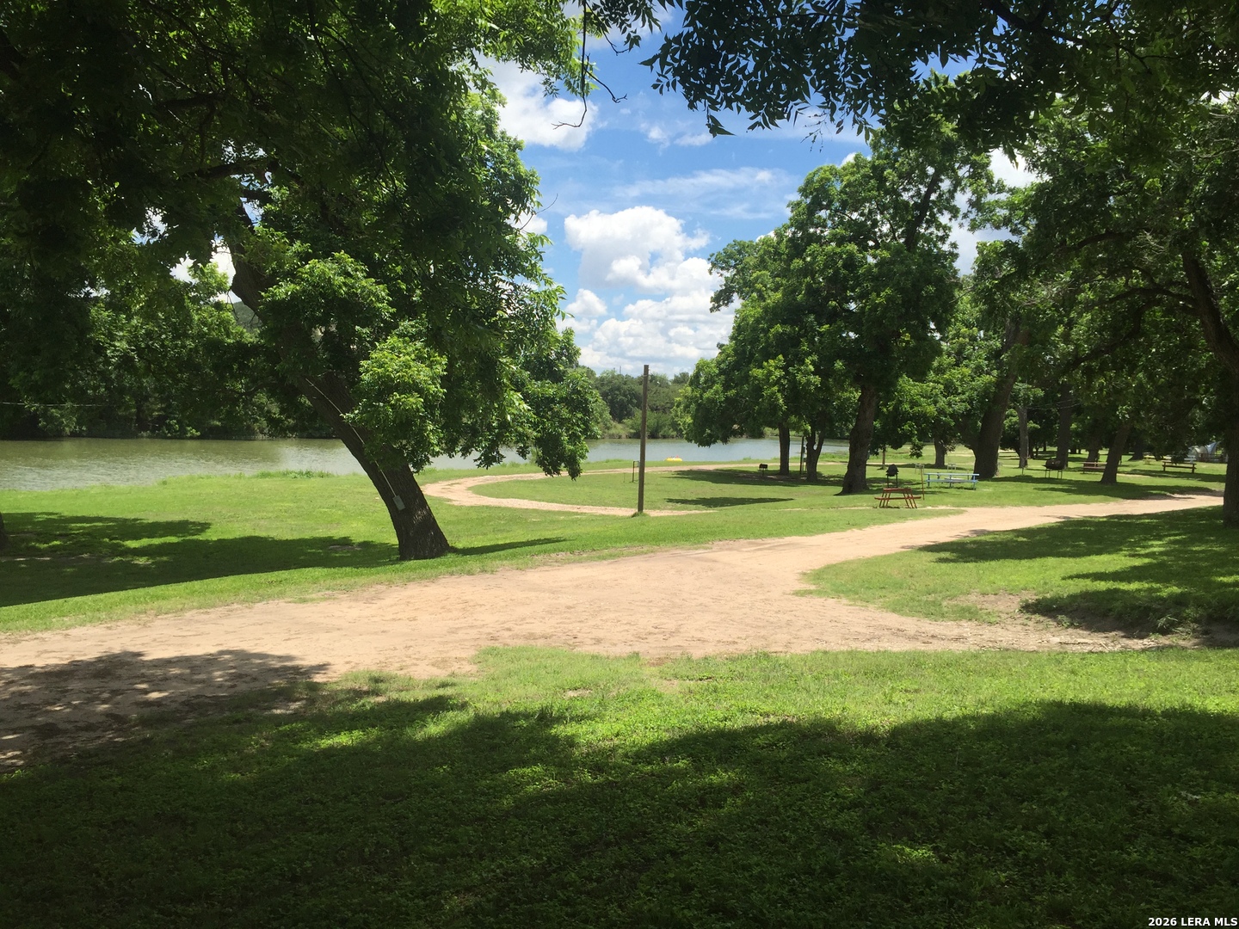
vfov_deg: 48.2
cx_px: 620
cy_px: 464
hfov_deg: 61.7
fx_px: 1038
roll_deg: -4.4
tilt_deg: -2.9
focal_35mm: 29
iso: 32
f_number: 2.2
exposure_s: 1/1980
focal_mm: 4.15
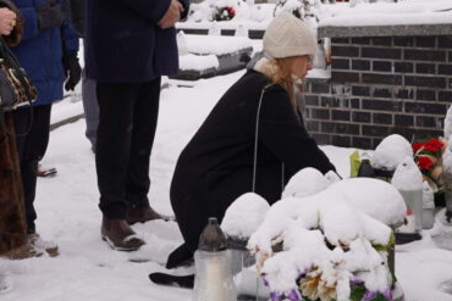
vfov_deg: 14.3
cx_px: 208
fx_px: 1181
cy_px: 4
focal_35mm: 94
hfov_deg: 21.7
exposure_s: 1/160
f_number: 5.6
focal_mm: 34
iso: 100
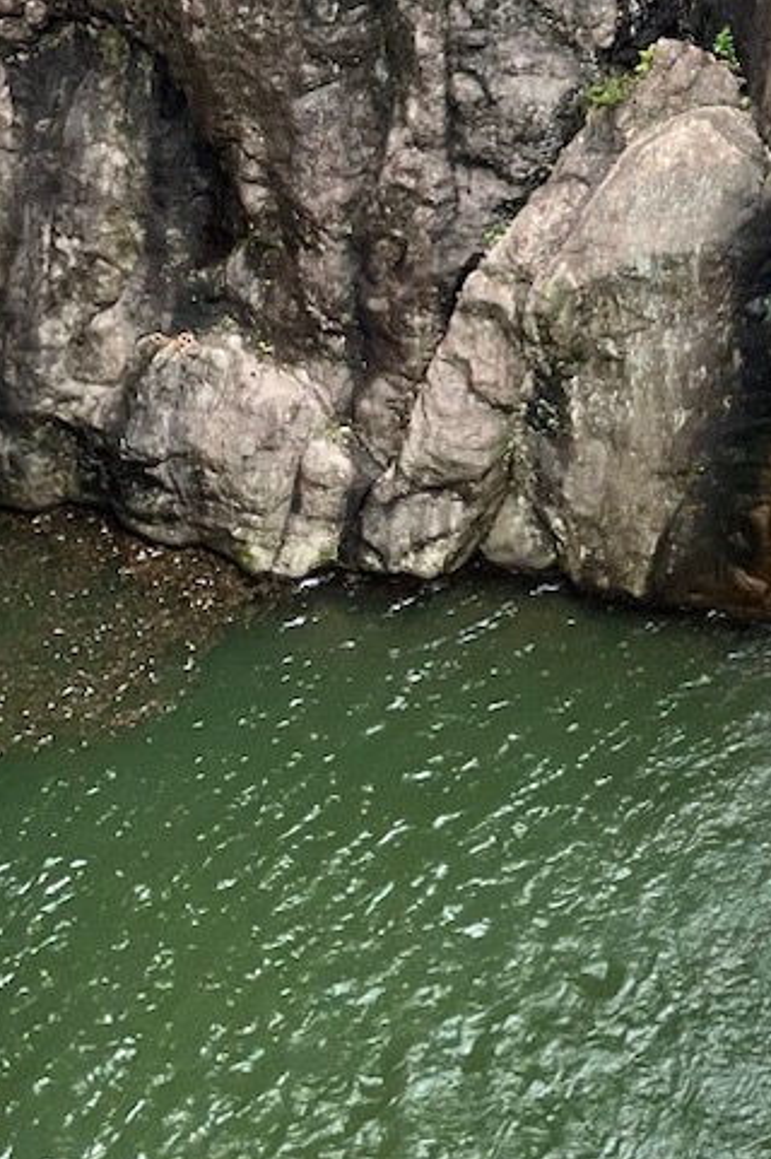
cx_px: 1128
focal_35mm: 81
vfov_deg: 23.2
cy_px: -200
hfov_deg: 15.6
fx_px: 2606
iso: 32
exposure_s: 1/190
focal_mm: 4.2
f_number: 1.6
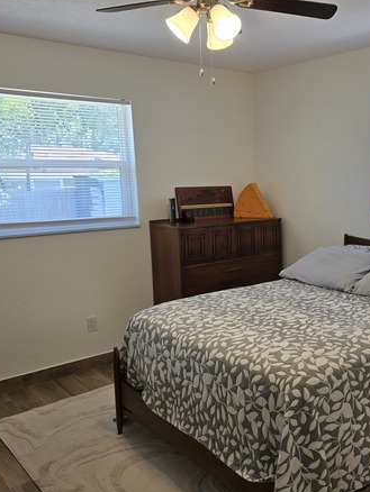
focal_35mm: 35
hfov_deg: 39.8
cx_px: 271
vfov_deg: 52.5
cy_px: 269
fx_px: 498
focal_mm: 6.3
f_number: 1.7
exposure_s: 1/120
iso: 64
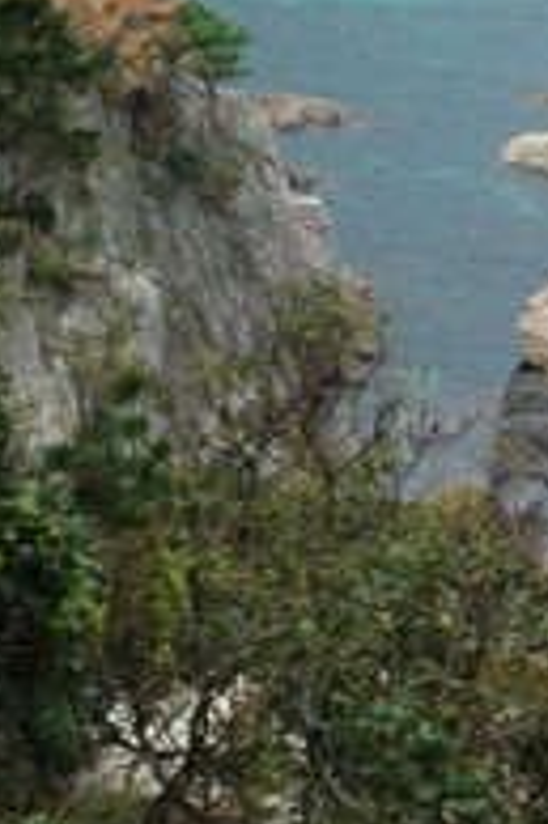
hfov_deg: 9.9
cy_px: 620
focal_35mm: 135
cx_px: 814
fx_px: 3077
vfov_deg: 15.2
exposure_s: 1/125
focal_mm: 29
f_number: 8
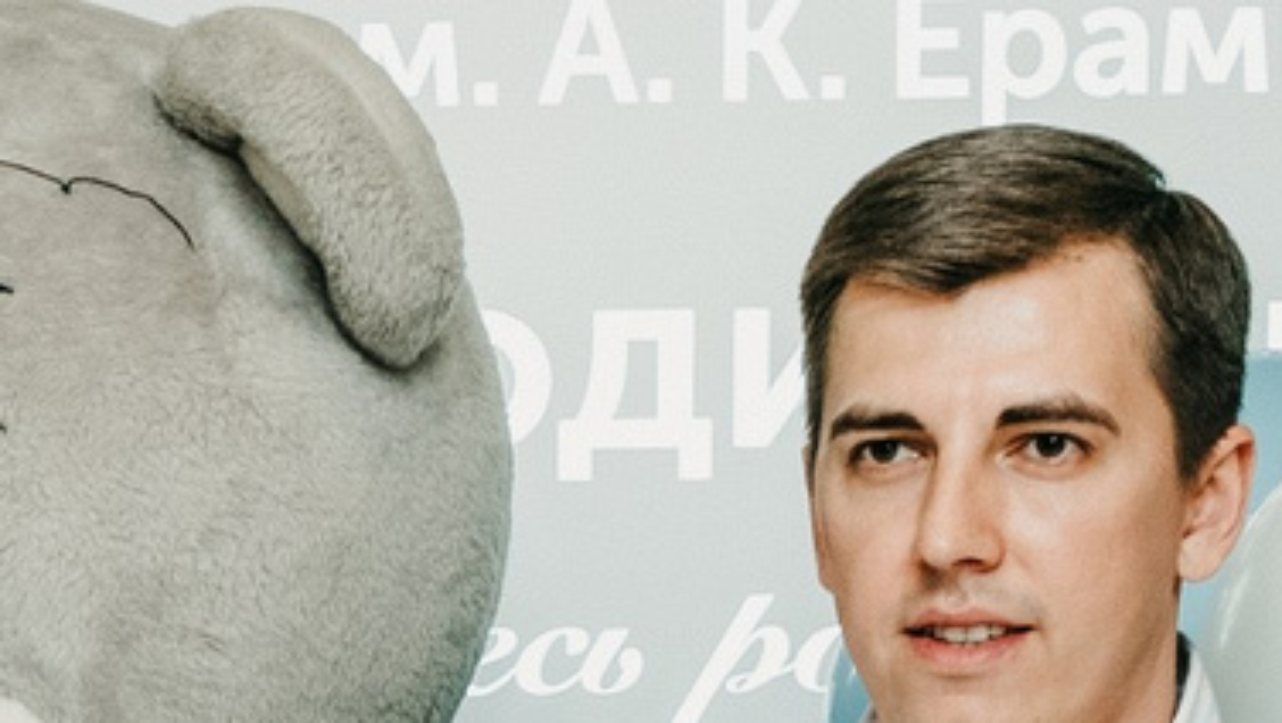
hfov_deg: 11.3
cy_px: 2198
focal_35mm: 187
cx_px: -279
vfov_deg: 6.0
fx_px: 6360
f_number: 4
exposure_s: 1/160
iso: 200
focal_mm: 24
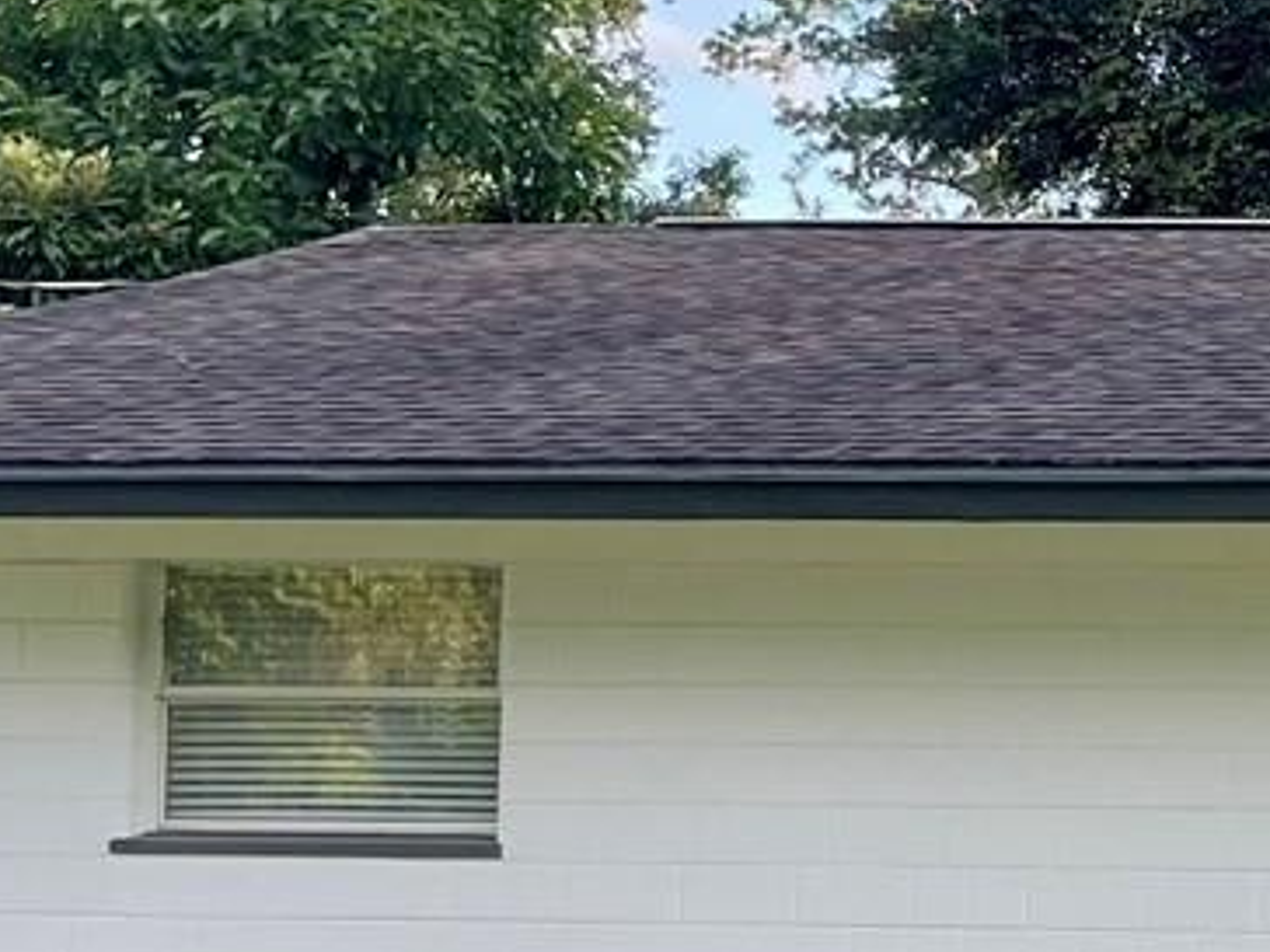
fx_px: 4036
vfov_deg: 13.5
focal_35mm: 110
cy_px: 530
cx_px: 2470
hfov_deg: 14.9
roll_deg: -0.6
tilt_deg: +2.1
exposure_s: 1/350
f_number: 1.6
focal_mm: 5.1
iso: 32
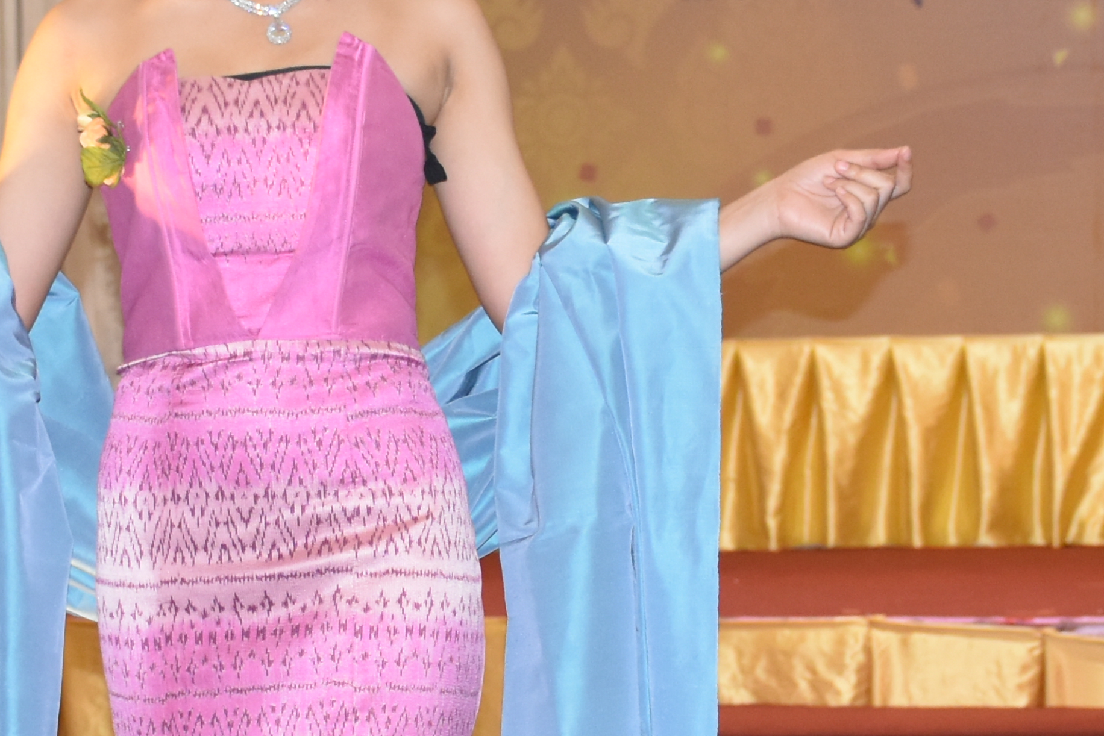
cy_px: 561
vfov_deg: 8.2
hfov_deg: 12.3
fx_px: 5122
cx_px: 489
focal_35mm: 167
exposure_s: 1/60
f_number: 4.2
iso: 1100
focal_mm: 34
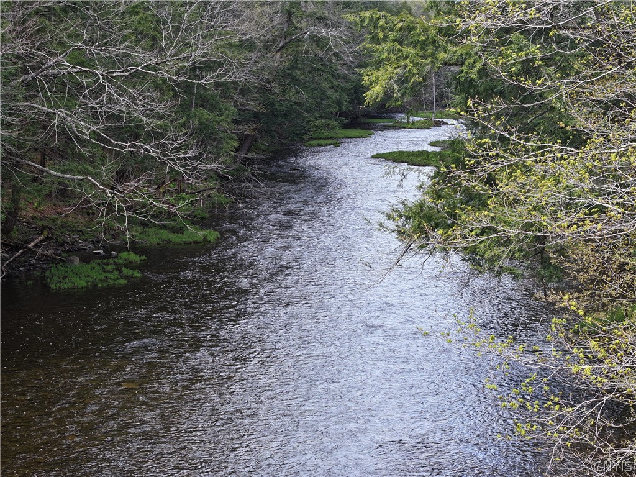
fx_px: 1286
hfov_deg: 27.8
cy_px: 238
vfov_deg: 21.0
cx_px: 318
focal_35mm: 70
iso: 100
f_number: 2.8
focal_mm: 19.35
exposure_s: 1/320
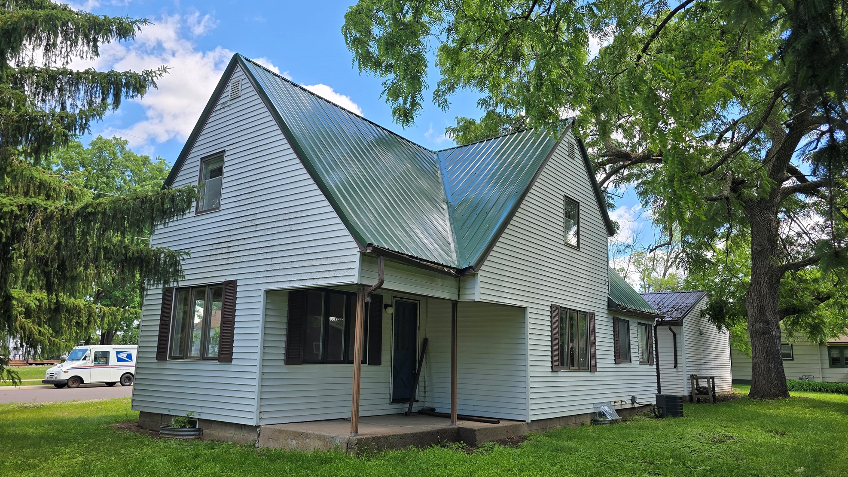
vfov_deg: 44.3
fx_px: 585
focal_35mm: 26
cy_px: 265
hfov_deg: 71.9
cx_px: 432
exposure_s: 1/279
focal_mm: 6.3
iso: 12
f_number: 1.7
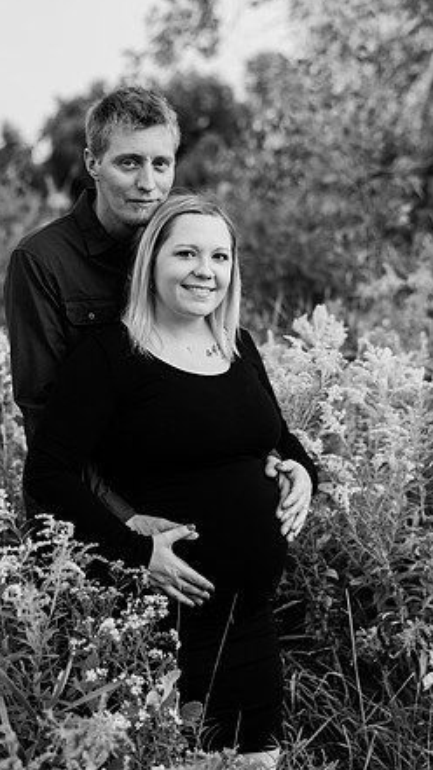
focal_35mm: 62
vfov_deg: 33.8
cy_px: 381
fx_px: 1266
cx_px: 184
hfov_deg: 19.4
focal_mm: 58
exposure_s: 1/640
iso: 200
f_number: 2.8
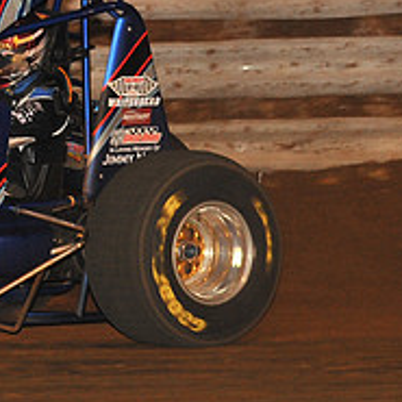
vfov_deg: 4.9
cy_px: 49
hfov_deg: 4.9
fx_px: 4717
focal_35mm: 359
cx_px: -172
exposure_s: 1/320
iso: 1250
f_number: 6.3
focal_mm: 135
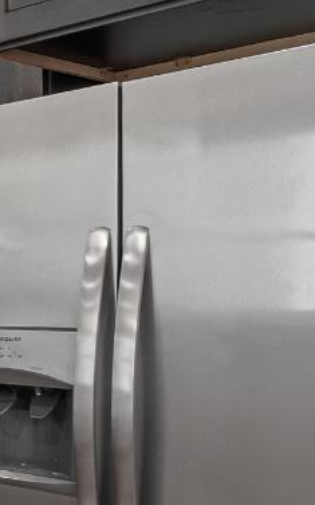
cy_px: 297
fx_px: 838
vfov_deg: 33.4
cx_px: -527
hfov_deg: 13.0
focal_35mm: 61
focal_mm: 10
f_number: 7.1
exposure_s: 1
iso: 250
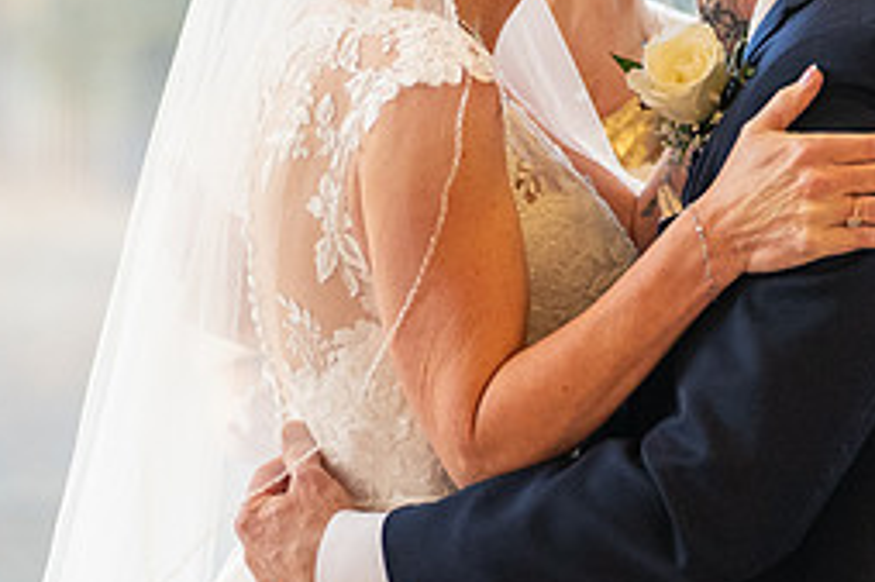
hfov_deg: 5.4
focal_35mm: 385
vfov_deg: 3.6
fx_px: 9351
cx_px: 656
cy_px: 260
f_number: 2.8
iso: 1600
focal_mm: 134
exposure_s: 1/320
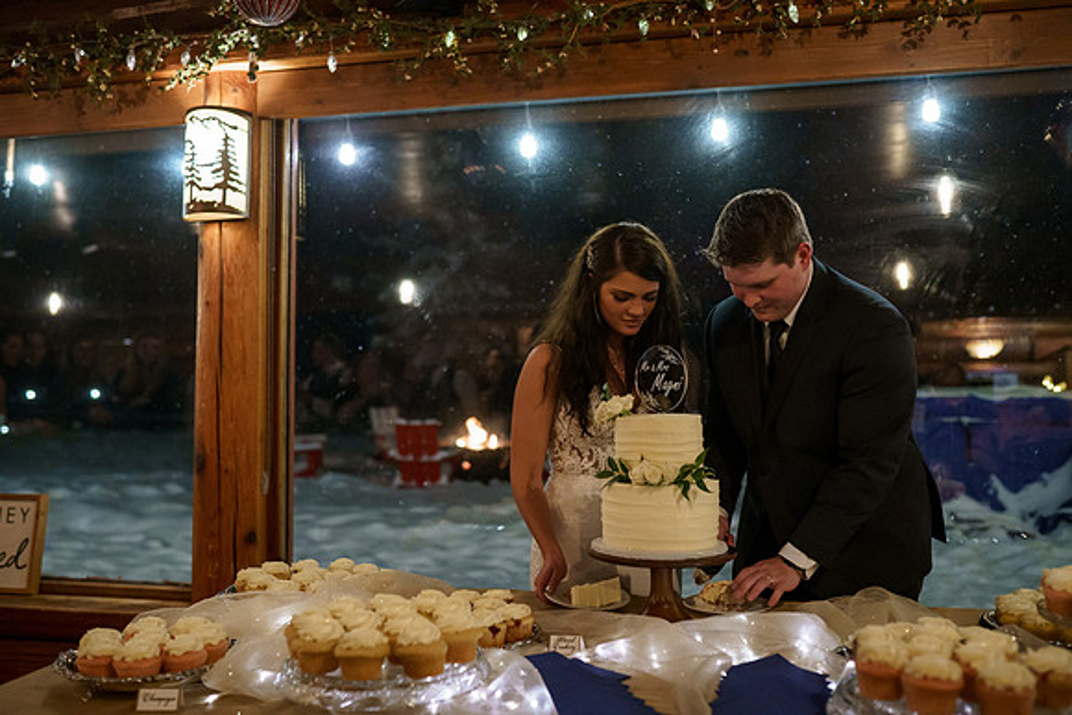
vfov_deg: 37.9
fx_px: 1042
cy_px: 358
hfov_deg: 54.4
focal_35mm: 35
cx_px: 536
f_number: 2.2
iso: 4000
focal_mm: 35
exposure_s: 1/250
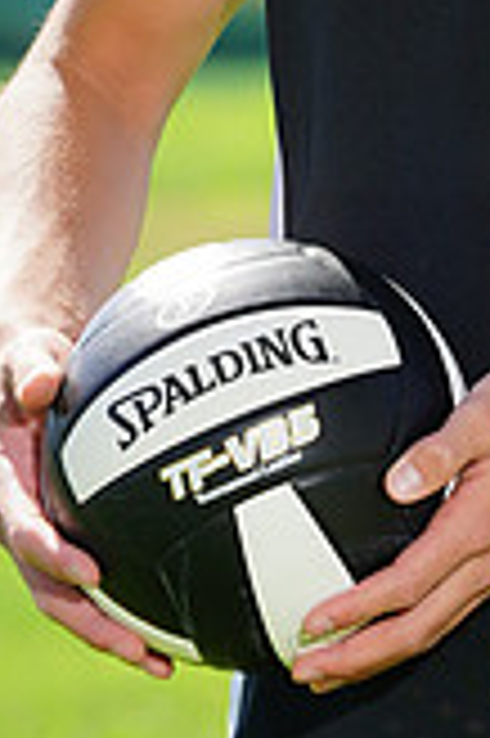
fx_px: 19926
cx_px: 562
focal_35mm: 974
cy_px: -392
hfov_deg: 1.4
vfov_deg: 2.1
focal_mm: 276
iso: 200
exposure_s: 1/200
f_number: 10
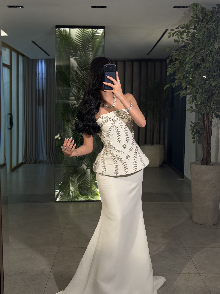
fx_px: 407
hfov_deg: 30.3
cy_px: 147
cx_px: 110
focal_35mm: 48
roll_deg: -0.5
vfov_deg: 39.7
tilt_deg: -14.6
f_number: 1.78
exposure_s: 1/120
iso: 100
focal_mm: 6.76
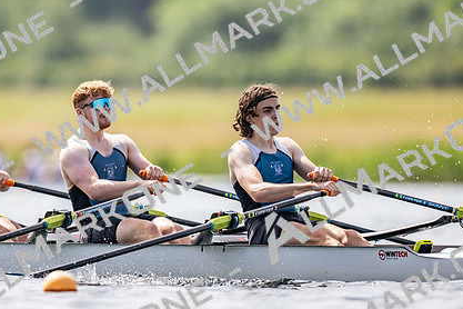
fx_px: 10725
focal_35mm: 834
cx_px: 170
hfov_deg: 2.5
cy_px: 160
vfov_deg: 1.6
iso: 200
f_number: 4
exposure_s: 1/2500
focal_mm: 600
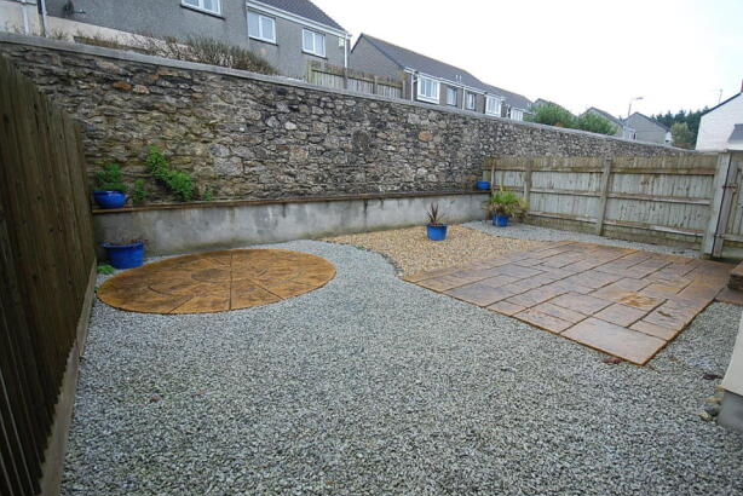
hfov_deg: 96.6
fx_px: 330
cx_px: 394
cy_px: 242
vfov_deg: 73.8
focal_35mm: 16
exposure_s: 1/125
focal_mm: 10
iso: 320
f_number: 5.6
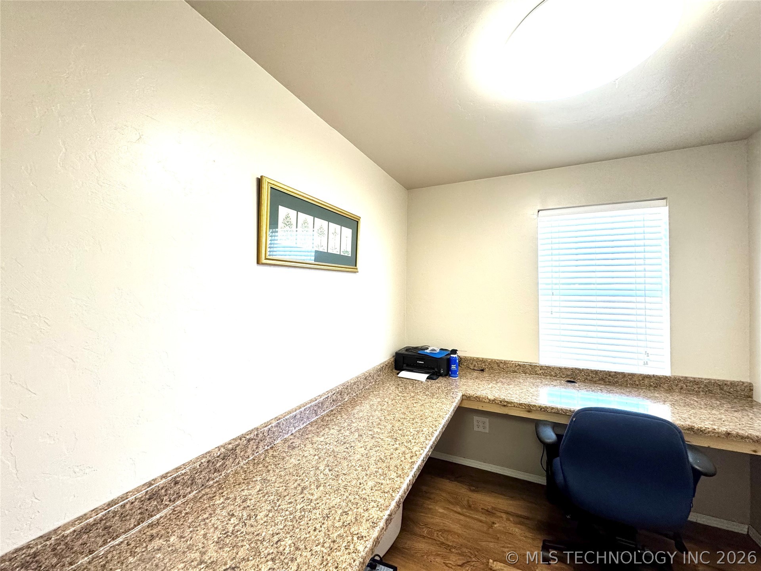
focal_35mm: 14
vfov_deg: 85.7
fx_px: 308
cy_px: 286
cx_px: 380
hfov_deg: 102.1
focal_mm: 2.22
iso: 160
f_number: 2.2
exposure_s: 1/120
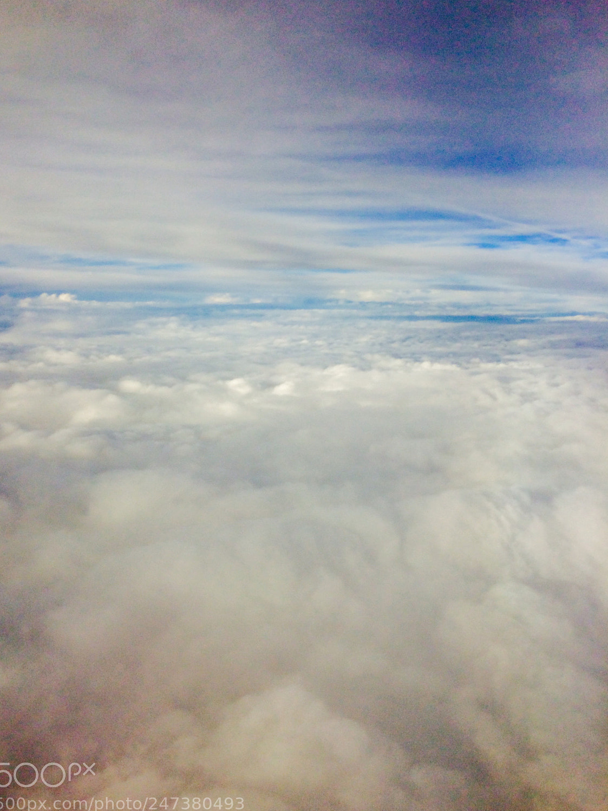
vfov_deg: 58.3
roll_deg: -1.9
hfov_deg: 45.4
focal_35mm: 31
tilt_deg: -8.3
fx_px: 726
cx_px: 286
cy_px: 413
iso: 32
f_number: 2.2
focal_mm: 4.15
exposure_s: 1/2053
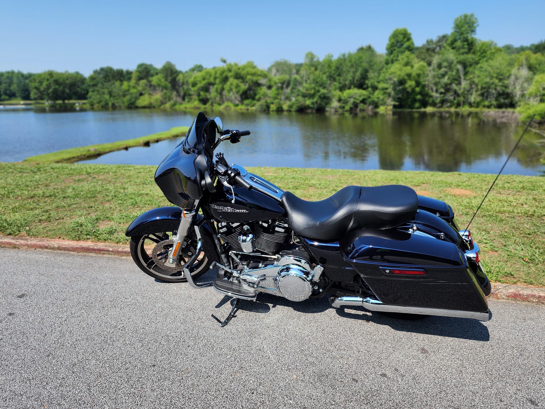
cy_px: 202
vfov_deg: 56.8
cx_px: 267
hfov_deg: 71.6
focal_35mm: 24
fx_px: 378
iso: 12
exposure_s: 1/699
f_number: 1.8
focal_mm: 6.4
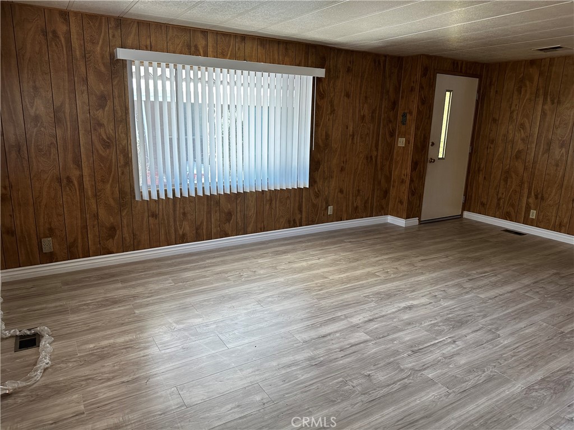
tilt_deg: -12.5
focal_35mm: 24
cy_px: 215
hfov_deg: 71.6
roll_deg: -2.3
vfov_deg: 56.8
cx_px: 287
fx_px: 398
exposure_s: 1/120
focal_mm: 6.86
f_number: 1.78
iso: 125
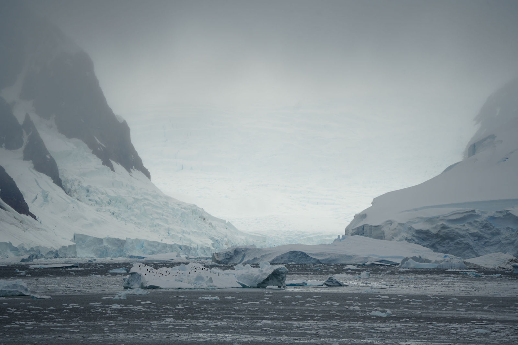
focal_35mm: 400
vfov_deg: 3.4
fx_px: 5754
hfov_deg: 5.2
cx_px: 259
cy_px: 172
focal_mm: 400
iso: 100
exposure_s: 1/500
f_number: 6.3
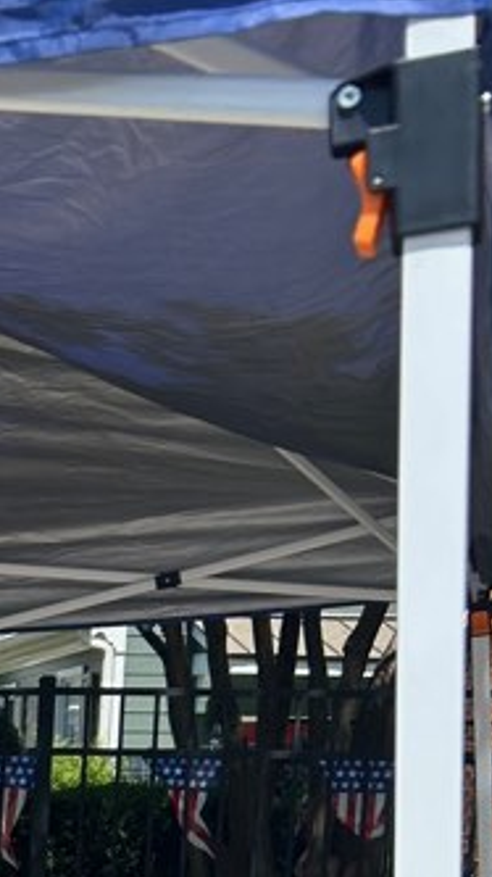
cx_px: -447
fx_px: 1974
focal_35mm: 85
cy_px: 1061
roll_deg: +2.2
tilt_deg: -8.0
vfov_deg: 22.9
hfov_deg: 12.7
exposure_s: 1/3165
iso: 50
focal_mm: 5.7
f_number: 1.5
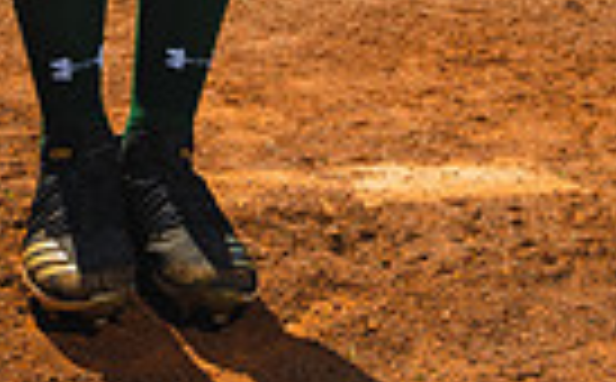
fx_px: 1742
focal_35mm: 104
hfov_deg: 20.0
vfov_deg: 10.8
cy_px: -503
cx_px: 184
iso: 100
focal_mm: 31
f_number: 9
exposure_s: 1/125
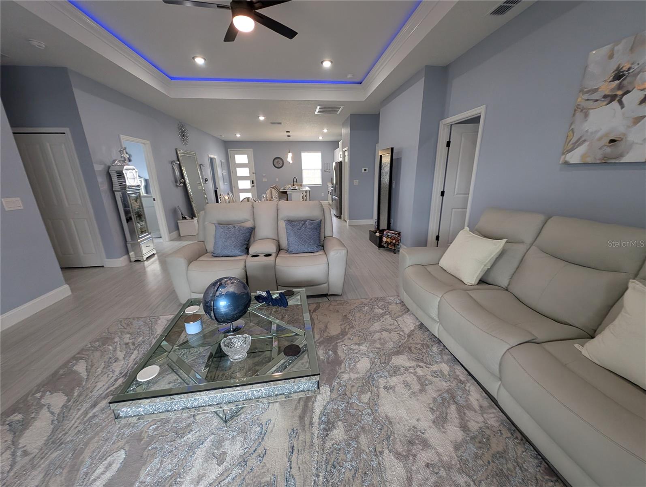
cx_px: 323
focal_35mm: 12
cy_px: 244
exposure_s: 1/120
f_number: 1.95
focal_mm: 2.23
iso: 159
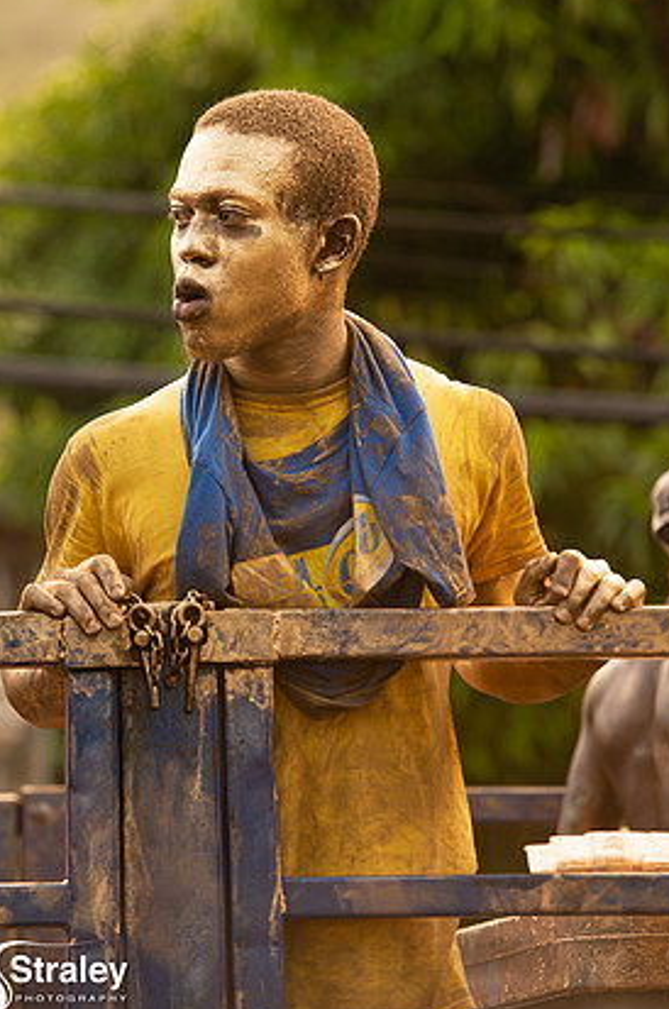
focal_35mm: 169
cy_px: 476
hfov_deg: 8.1
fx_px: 4726
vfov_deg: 12.2
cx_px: 324
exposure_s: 1/200
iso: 220
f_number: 5
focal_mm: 155
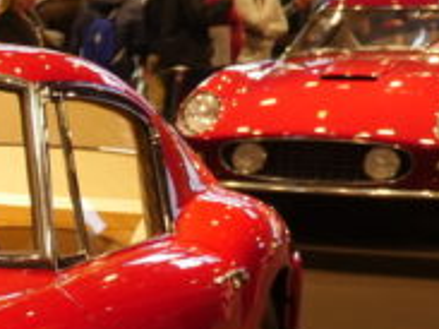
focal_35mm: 126
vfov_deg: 11.3
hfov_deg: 13.3
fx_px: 1597
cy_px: 500
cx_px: -453
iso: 800
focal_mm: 15
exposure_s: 1/50
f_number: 2.8
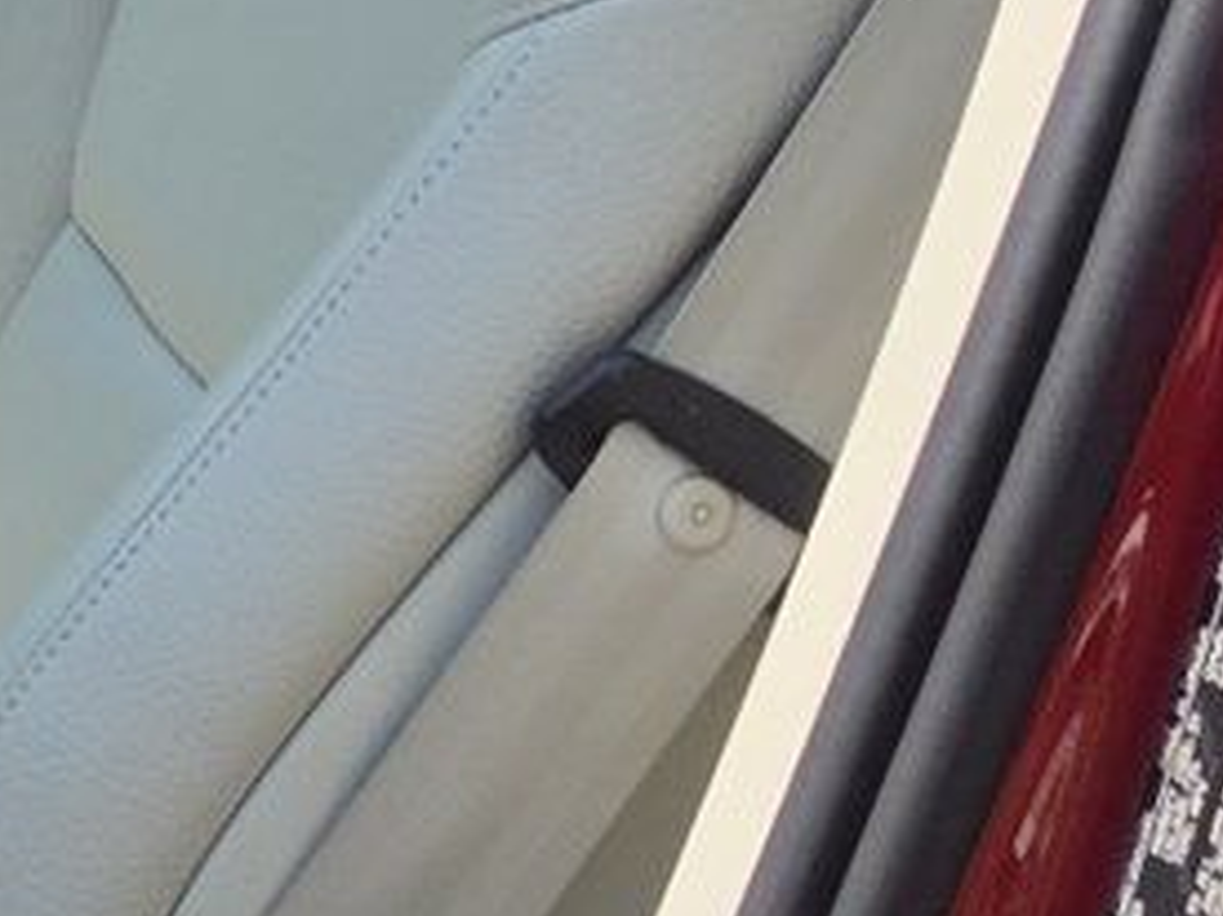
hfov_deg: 12.4
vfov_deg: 11.0
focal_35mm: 134
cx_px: -1463
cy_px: 142
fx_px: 4732
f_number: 1.4
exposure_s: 1/3677
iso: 63
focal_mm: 6.5
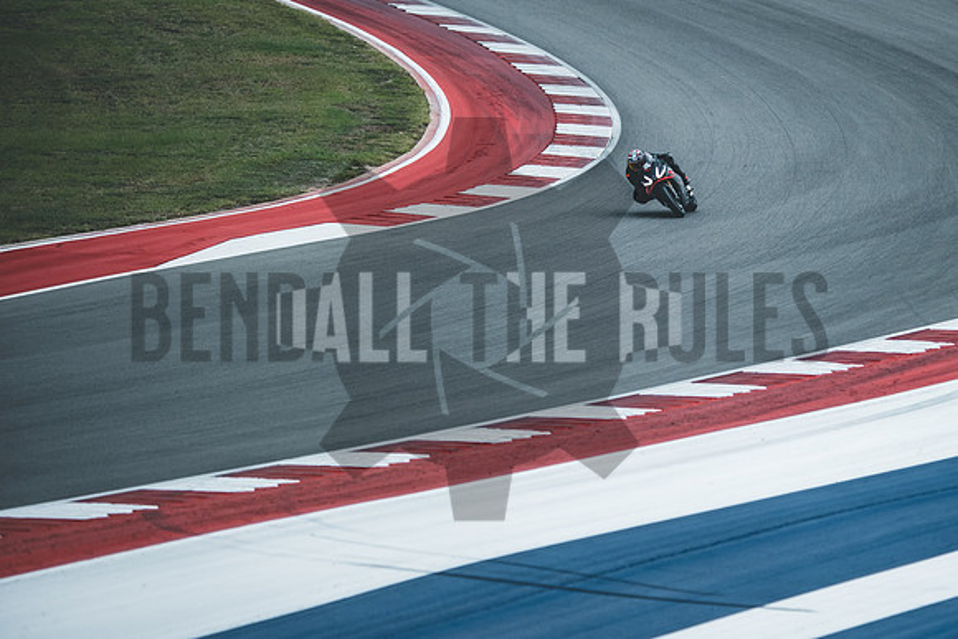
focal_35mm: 410
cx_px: 655
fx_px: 10913
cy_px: 274
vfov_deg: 3.4
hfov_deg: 5.0
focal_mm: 200
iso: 320
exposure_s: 1/400
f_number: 2
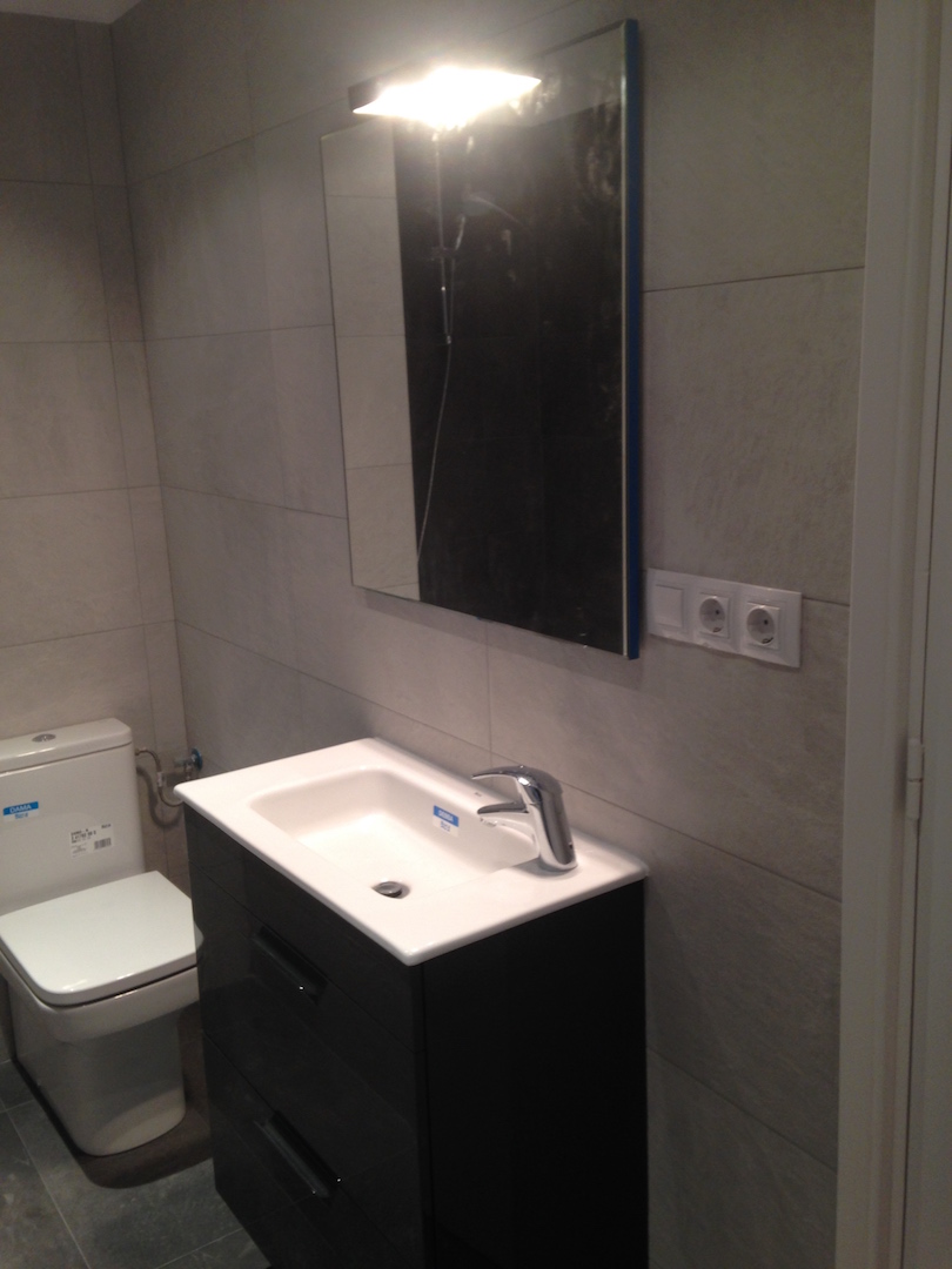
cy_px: 634
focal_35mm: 33
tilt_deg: -13.1
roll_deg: +2.3
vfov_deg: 55.4
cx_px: 476
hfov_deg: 42.9
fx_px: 1210
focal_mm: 4.12
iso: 64
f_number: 2.4
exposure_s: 1/20
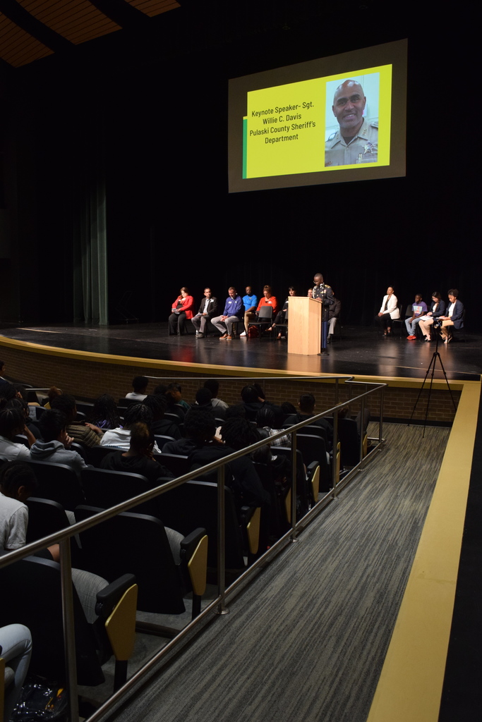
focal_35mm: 34
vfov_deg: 55.1
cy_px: 361
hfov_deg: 38.4
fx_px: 693
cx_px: 241
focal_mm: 23
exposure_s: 1/80
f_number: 5.6
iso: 1600
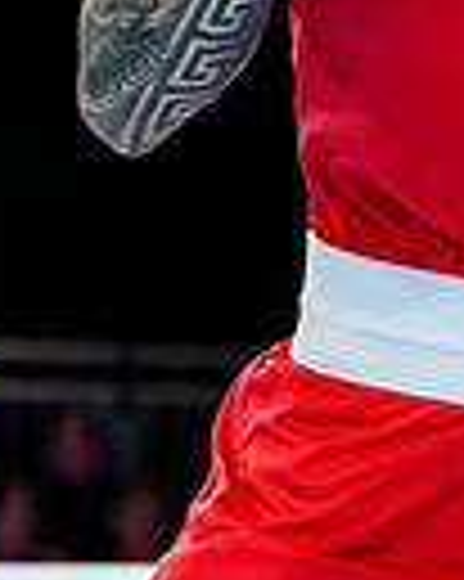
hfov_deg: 4.5
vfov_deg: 5.6
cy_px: -373
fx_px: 5912
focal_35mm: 344
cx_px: 820
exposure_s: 1/1000
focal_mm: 70
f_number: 4
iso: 2000
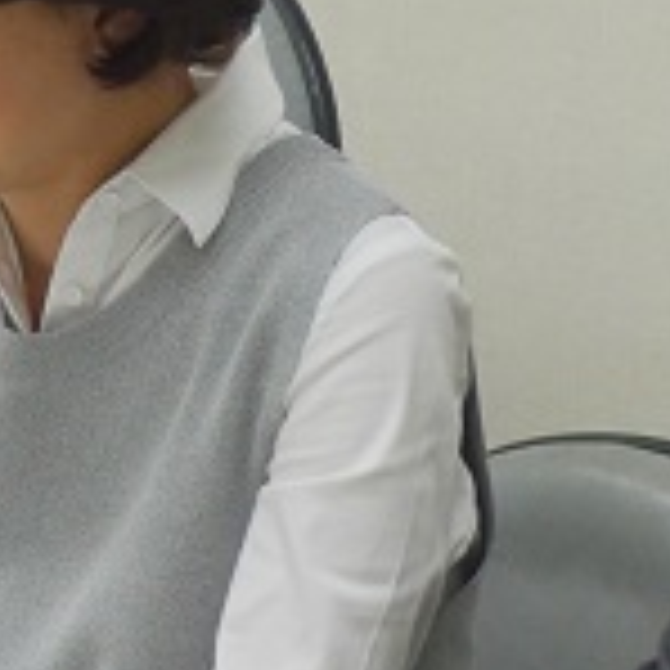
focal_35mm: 212
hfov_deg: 8.2
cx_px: 90
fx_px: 4642
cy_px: -286
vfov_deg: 8.1
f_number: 2.8
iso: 1000
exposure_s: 1/200
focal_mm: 21
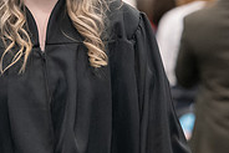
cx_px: 91
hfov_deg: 4.8
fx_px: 2706
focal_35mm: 425
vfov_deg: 3.2
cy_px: 2
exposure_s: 1/200
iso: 3200
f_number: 3.2
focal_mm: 135
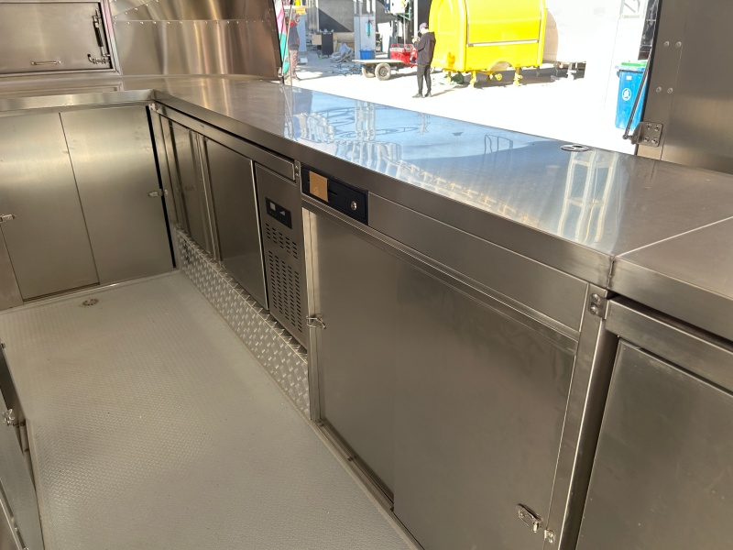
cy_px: 275
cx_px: 366
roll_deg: +1.0
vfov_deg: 53.1
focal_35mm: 26
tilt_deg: -25.1
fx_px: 551
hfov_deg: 67.3
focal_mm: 5.7
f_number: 1.5
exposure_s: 1/228
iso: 40
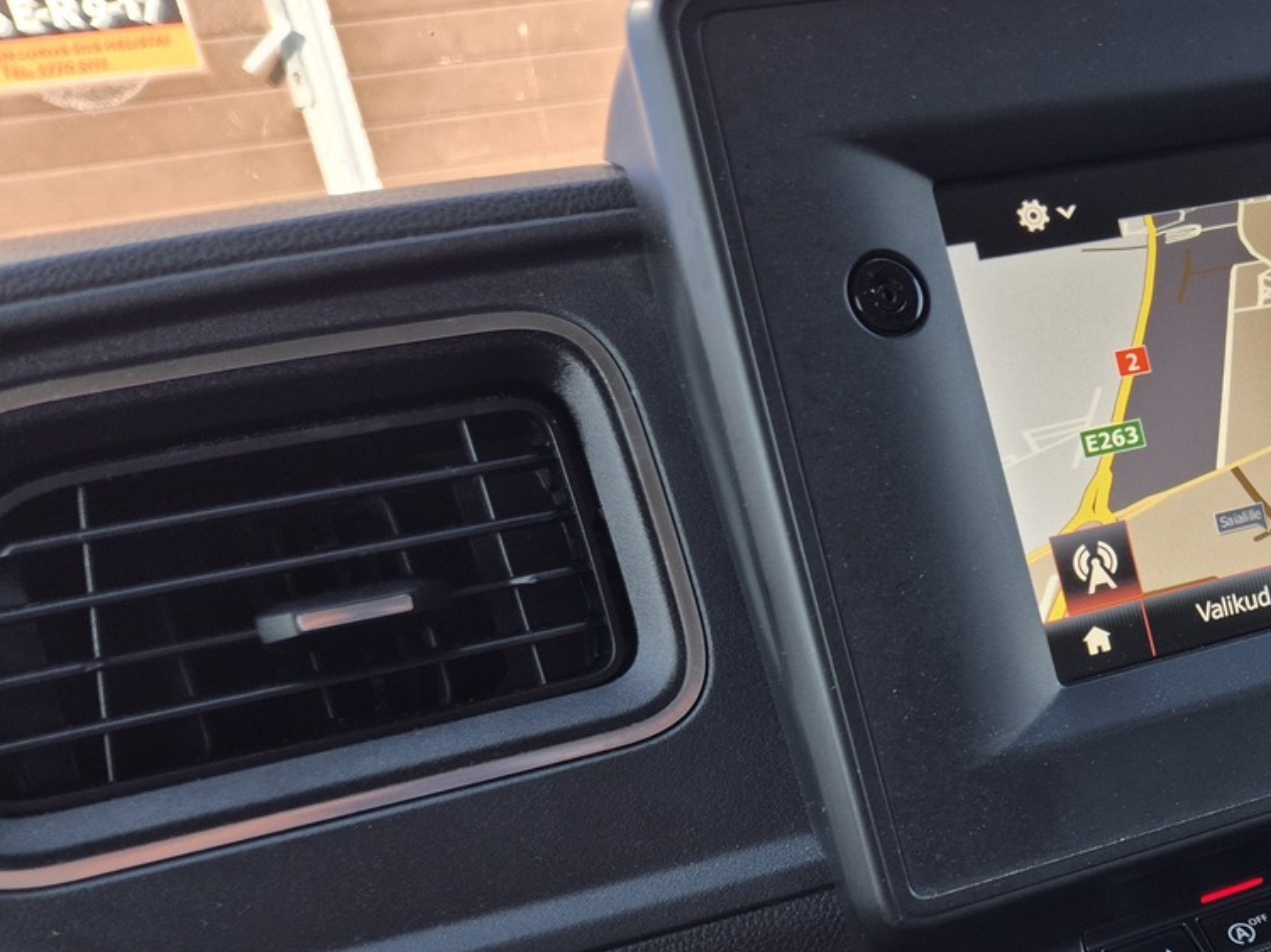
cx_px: 1351
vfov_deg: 28.6
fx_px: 1799
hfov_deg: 34.4
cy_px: 837
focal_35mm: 49
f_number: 1.8
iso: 40
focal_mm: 5.4
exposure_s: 1/180
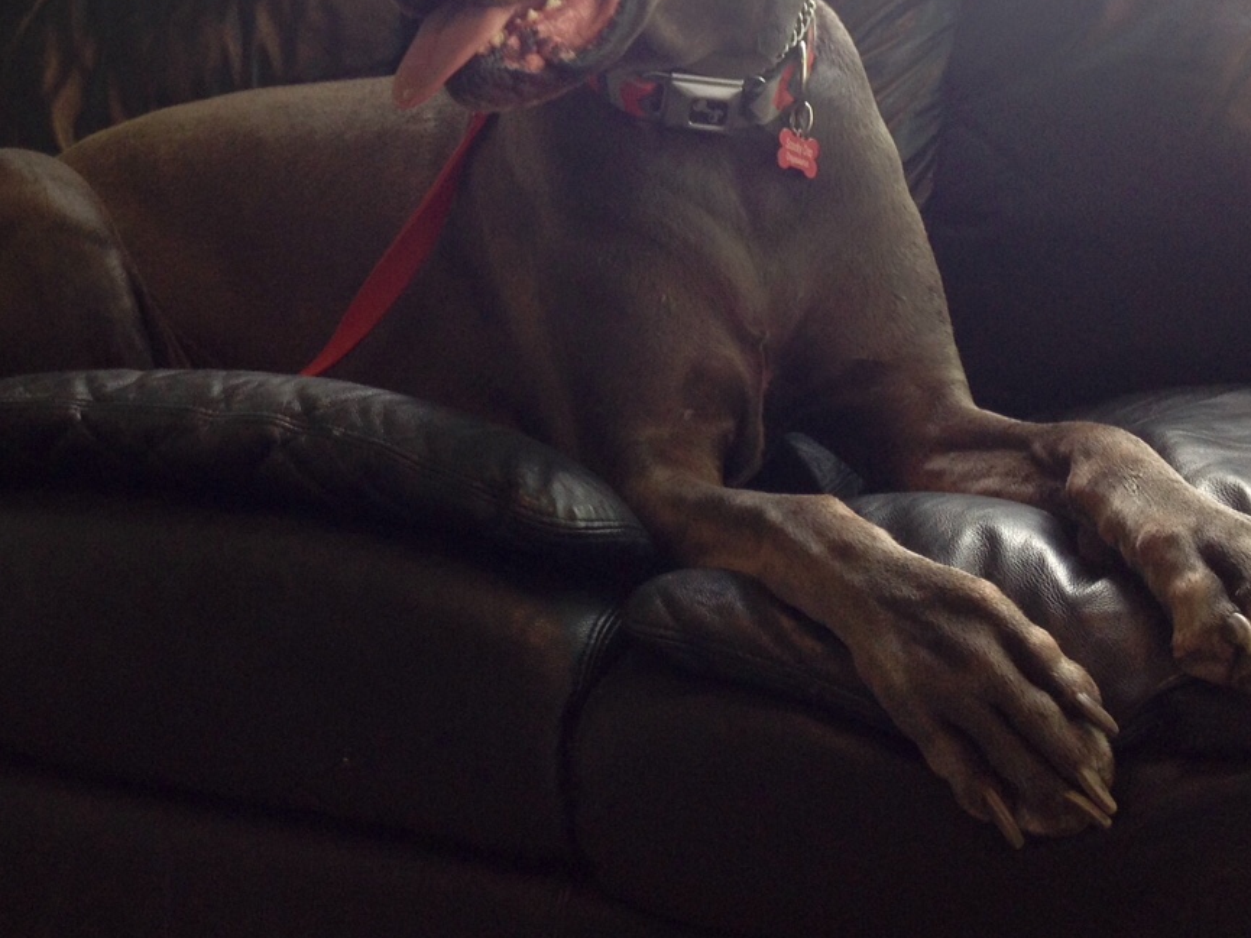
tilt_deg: -5.2
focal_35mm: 66
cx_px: 521
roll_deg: +1.2
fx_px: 2386
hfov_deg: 29.3
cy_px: 117
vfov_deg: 21.8
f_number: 2.4
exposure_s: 1/60
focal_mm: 4.28
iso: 64
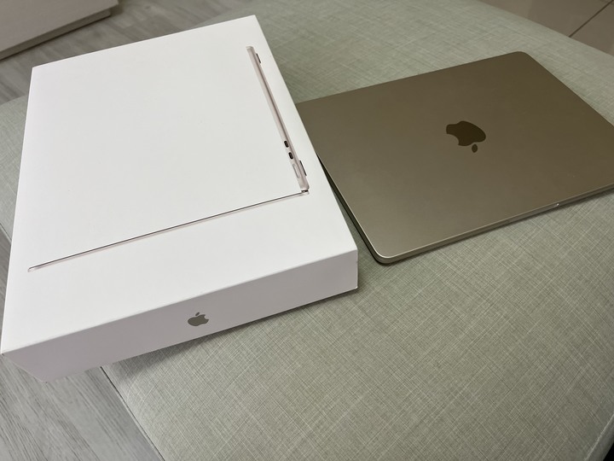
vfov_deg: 53.1
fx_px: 461
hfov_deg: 67.3
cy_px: 230
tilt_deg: -49.4
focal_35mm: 26
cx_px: 307
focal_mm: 5.1
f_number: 1.6
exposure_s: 1/120
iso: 100
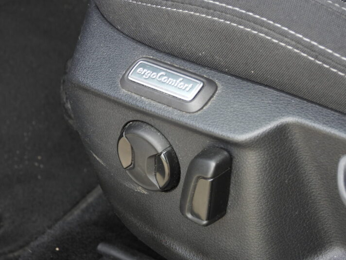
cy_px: 130
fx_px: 1849
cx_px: 173
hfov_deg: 10.7
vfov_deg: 8.0
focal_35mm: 185
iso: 125
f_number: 4.5
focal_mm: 33.2
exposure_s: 1/60
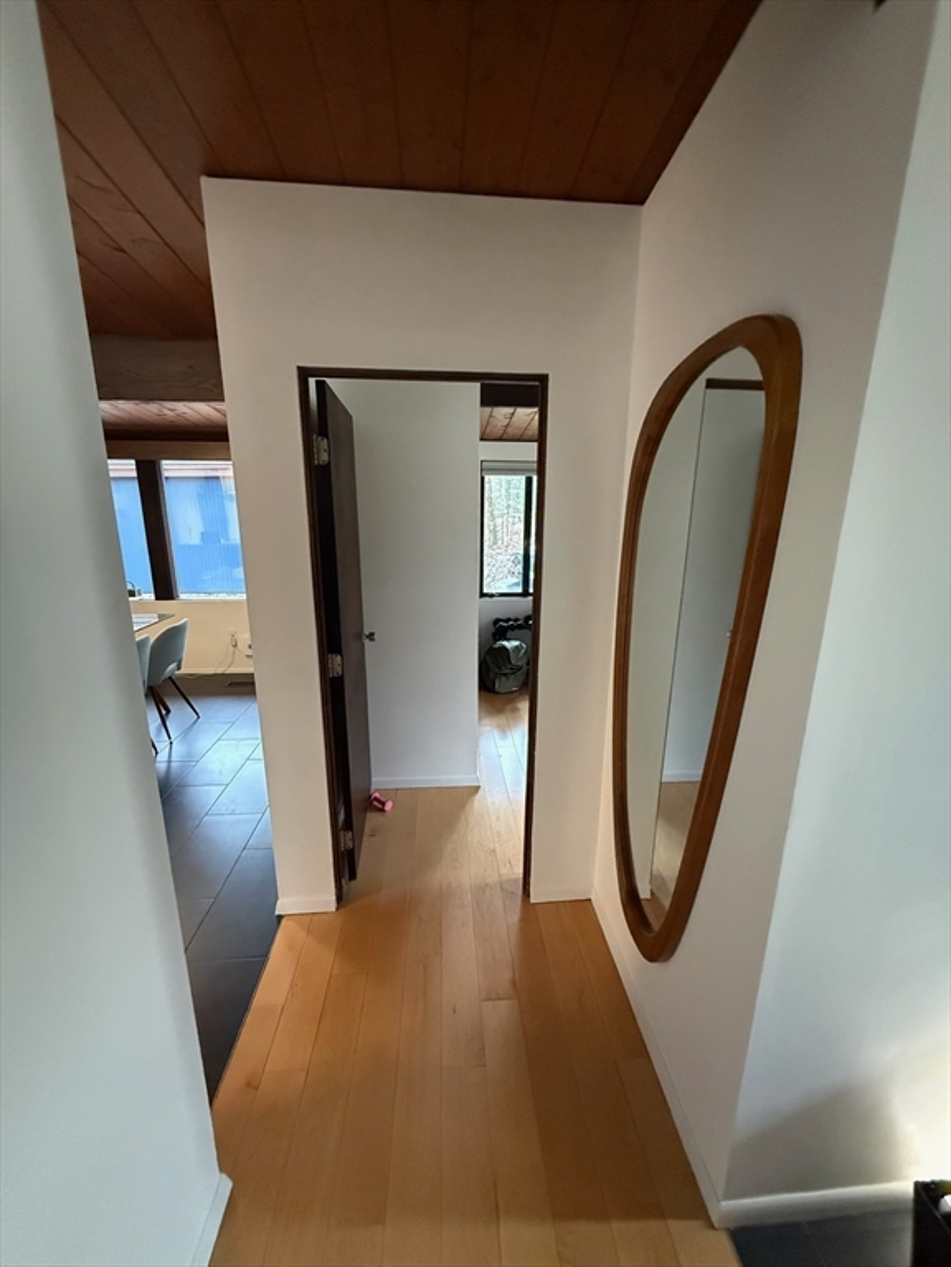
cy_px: 634
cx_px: 476
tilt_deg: -11.5
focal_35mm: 14
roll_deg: -0.8
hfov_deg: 85.7
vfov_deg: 102.1
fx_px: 513
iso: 1250
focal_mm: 2.22
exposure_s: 1/60
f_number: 2.2
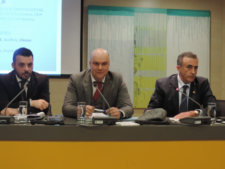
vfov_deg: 29.1
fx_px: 325
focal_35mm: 50
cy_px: 84
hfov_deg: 38.2
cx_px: 112
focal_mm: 8.9
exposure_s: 1/25
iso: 400
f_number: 3.6
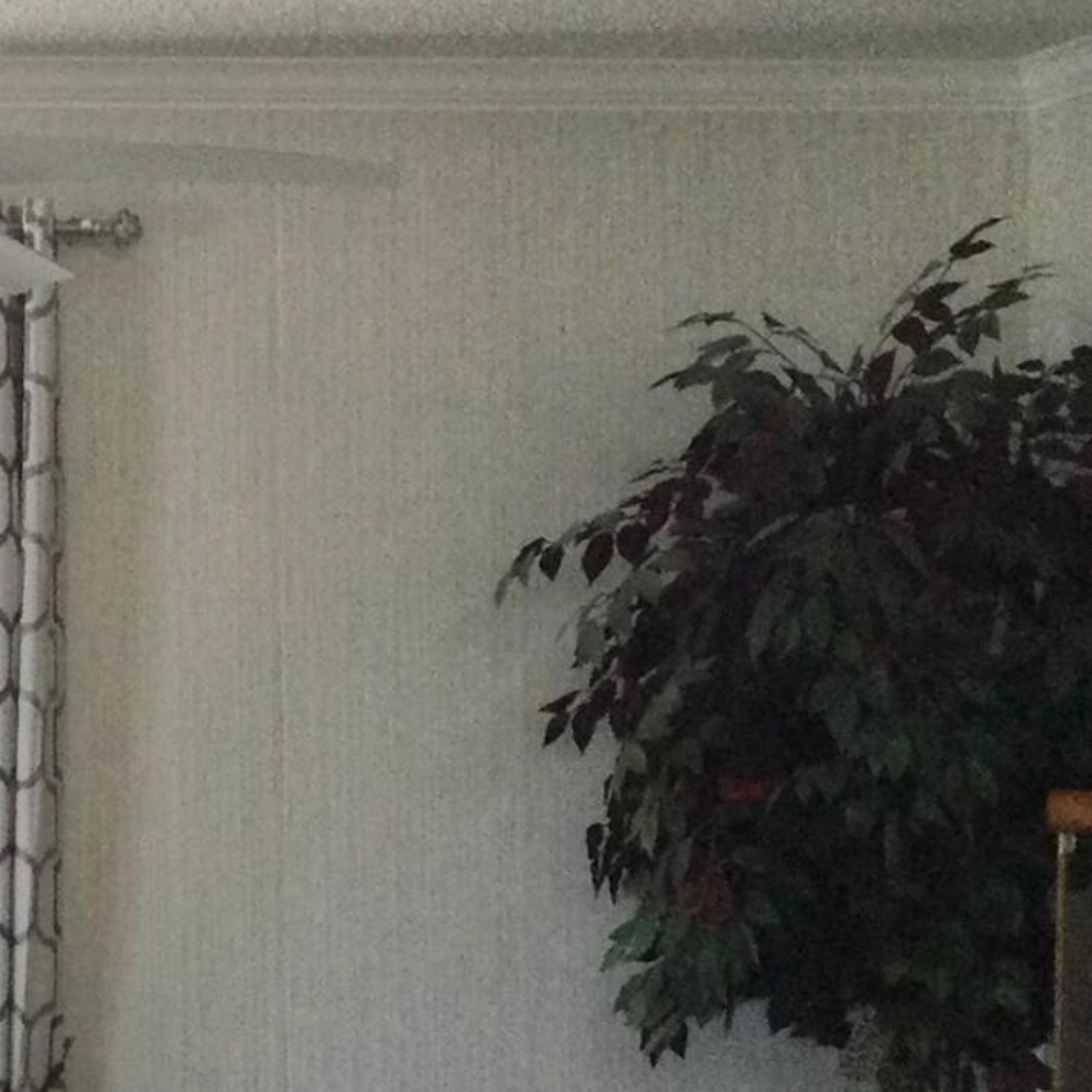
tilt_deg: +1.3
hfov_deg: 14.6
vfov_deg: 15.7
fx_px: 3962
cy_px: 656
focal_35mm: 111
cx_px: -531
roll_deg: -2.2
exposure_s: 1/30
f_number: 2.4
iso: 50
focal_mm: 3.3
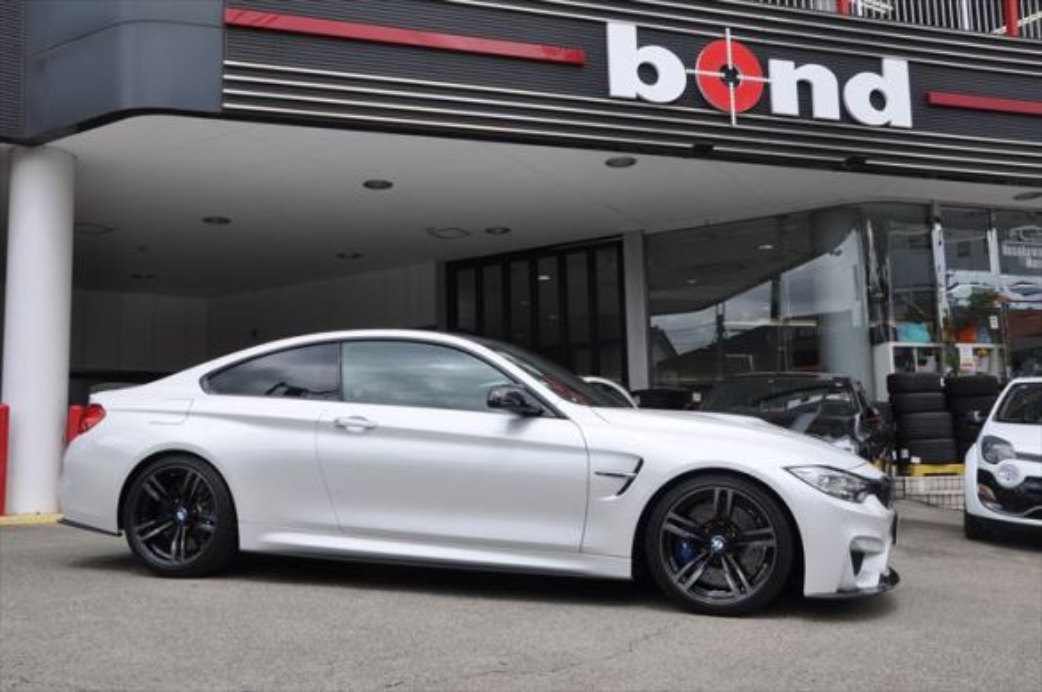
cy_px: 346
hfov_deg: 53.2
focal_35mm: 36
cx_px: 521
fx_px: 1041
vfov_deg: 36.8
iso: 200
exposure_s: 1/125
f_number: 11
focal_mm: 24
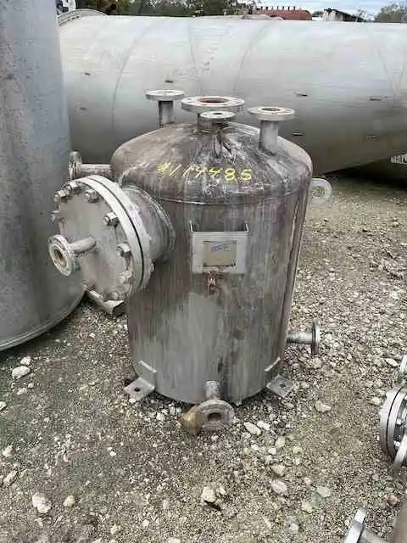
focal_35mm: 26
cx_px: 204
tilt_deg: -28.3
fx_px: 408
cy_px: 272
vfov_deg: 67.3
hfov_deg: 53.1
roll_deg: +1.3
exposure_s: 1/864
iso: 50
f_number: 1.6
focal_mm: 5.1
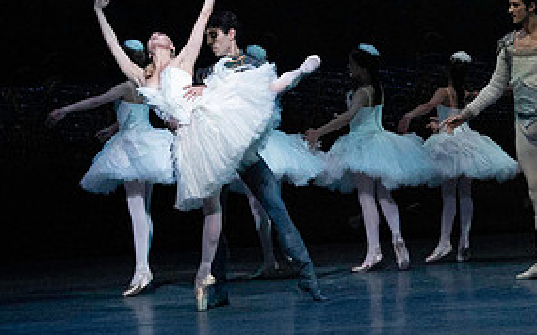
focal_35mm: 290
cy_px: 69
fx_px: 4243
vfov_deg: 4.5
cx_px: 497
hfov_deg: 7.2
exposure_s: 1/400
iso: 25600
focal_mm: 140
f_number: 5
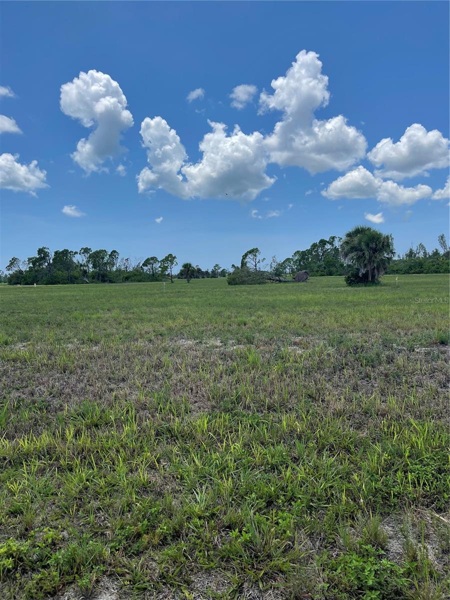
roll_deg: +1.0
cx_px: 225
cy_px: 300
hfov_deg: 53.1
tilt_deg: -4.2
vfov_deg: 67.3
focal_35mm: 26
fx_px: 451
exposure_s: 1/4717
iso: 32
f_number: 1.6
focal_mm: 5.1
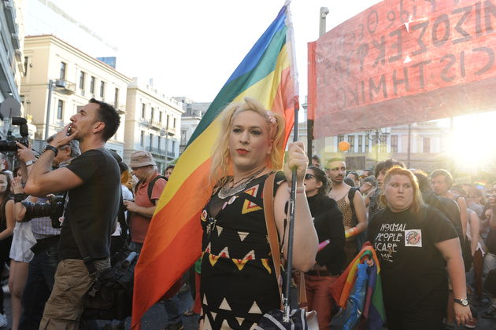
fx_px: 400
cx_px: 248
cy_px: 165
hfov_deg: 63.7
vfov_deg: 45.0
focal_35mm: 29
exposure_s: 1/125
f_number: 6.3
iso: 400
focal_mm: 29
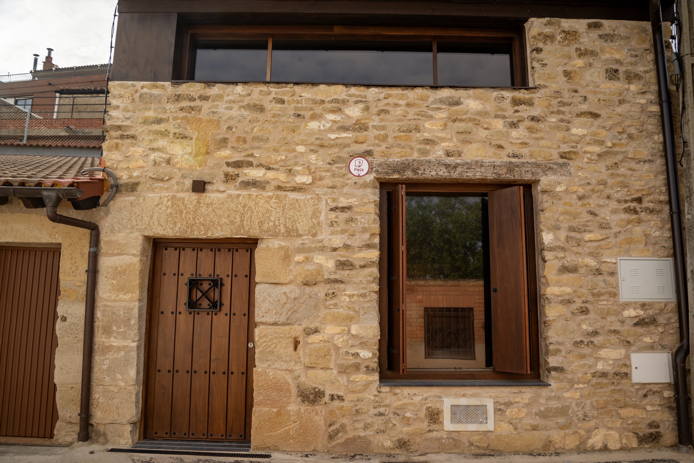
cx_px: 347
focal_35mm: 72
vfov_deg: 18.9
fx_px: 1388
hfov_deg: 28.1
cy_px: 232
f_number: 7.1
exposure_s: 1/640
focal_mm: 72
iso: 100
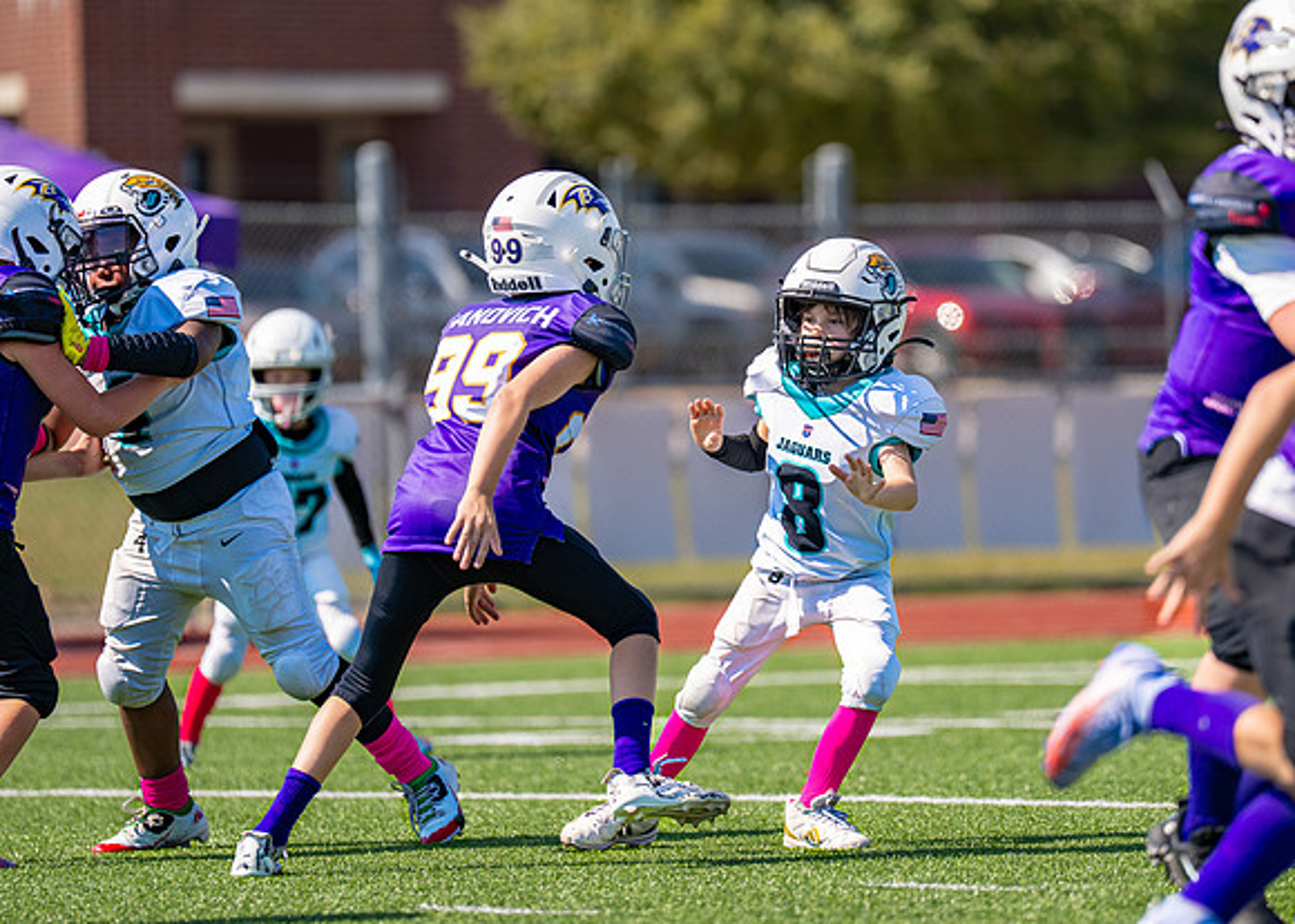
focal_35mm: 295
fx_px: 10851
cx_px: 731
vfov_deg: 4.9
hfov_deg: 6.8
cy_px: 398
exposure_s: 1/1600
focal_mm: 200
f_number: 2.8
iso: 100
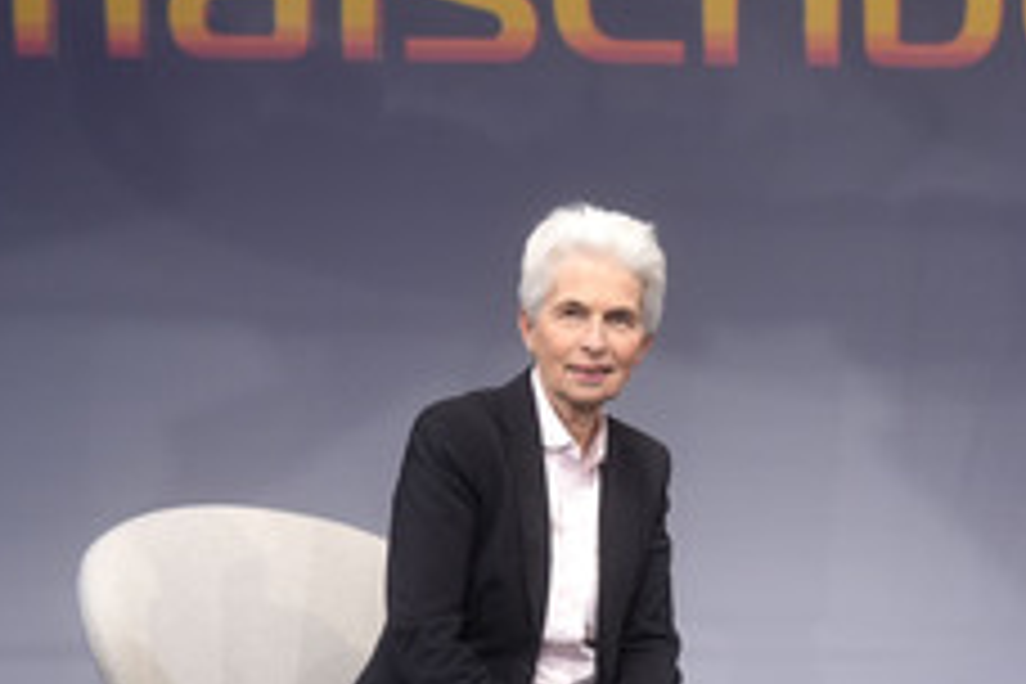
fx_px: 2536
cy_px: 536
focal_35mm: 89
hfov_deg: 22.4
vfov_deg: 15.3
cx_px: 889
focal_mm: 30
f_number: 2.2
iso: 640
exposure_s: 1/250
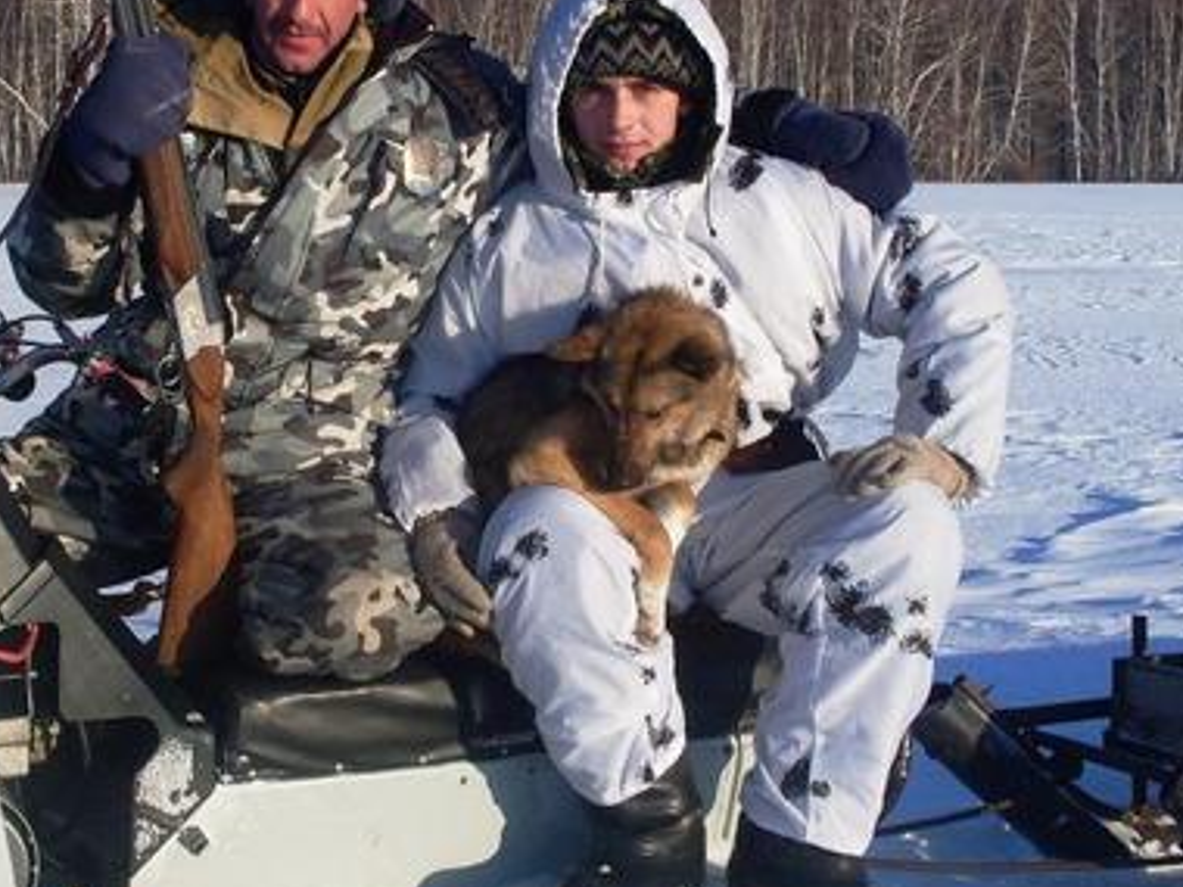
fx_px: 2392
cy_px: 356
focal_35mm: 70
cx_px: 402
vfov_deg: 21.0
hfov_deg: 27.6
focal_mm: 6.3
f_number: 8.4
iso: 80
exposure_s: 1/250
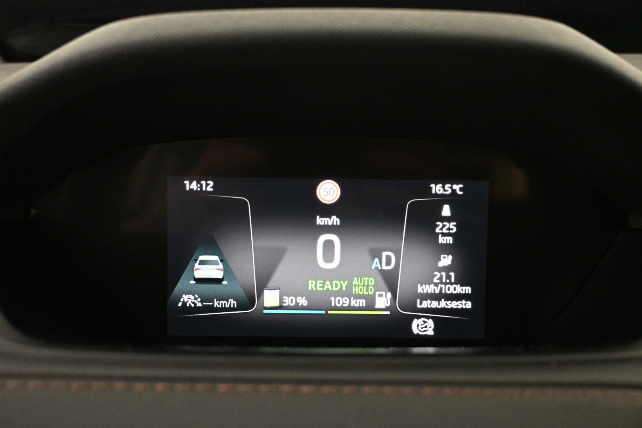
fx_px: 802
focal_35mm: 45
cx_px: 321
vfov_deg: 29.9
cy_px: 214
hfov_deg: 43.6
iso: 4000
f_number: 4.8
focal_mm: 30
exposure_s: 1/30
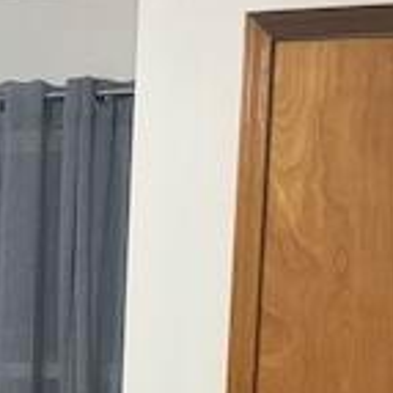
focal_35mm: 119
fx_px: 1529
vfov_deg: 14.1
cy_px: 503
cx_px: -113
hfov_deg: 14.1
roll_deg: -0.7
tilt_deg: -6.6
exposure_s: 1/60
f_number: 1.78
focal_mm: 6.76
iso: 640
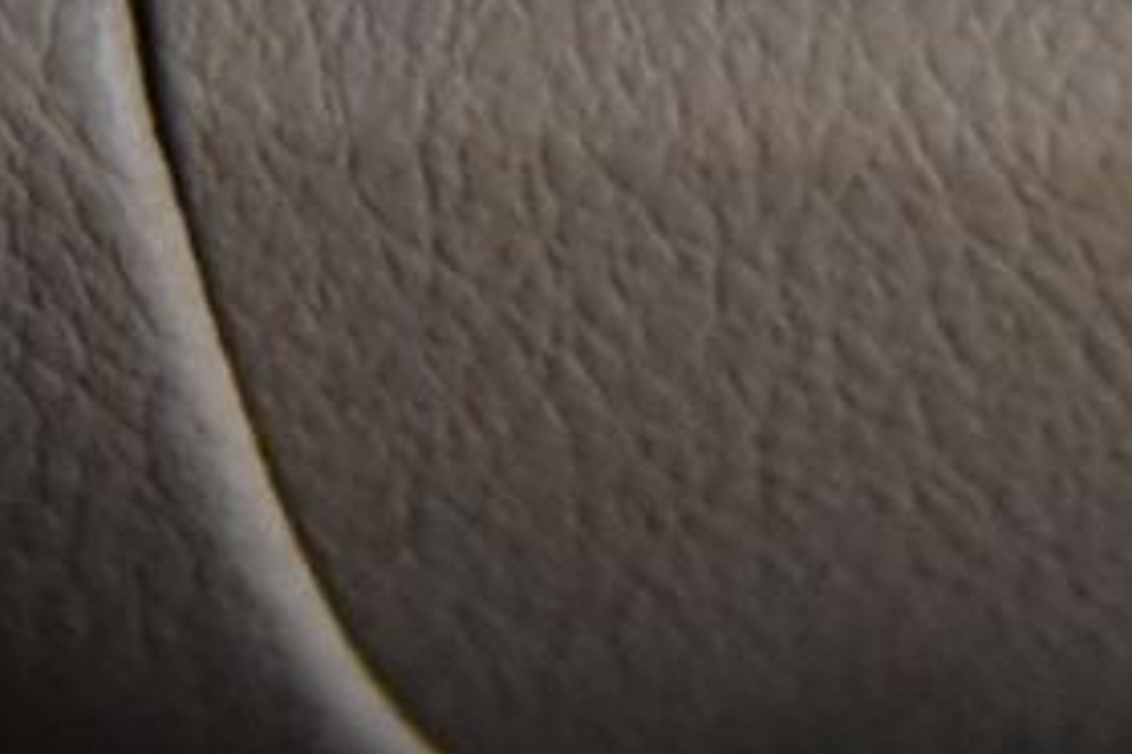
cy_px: -1642
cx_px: 3339
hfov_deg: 5.0
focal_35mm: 392
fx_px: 12325
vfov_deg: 3.4
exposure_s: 1/60
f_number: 3.5
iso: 3600
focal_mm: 38
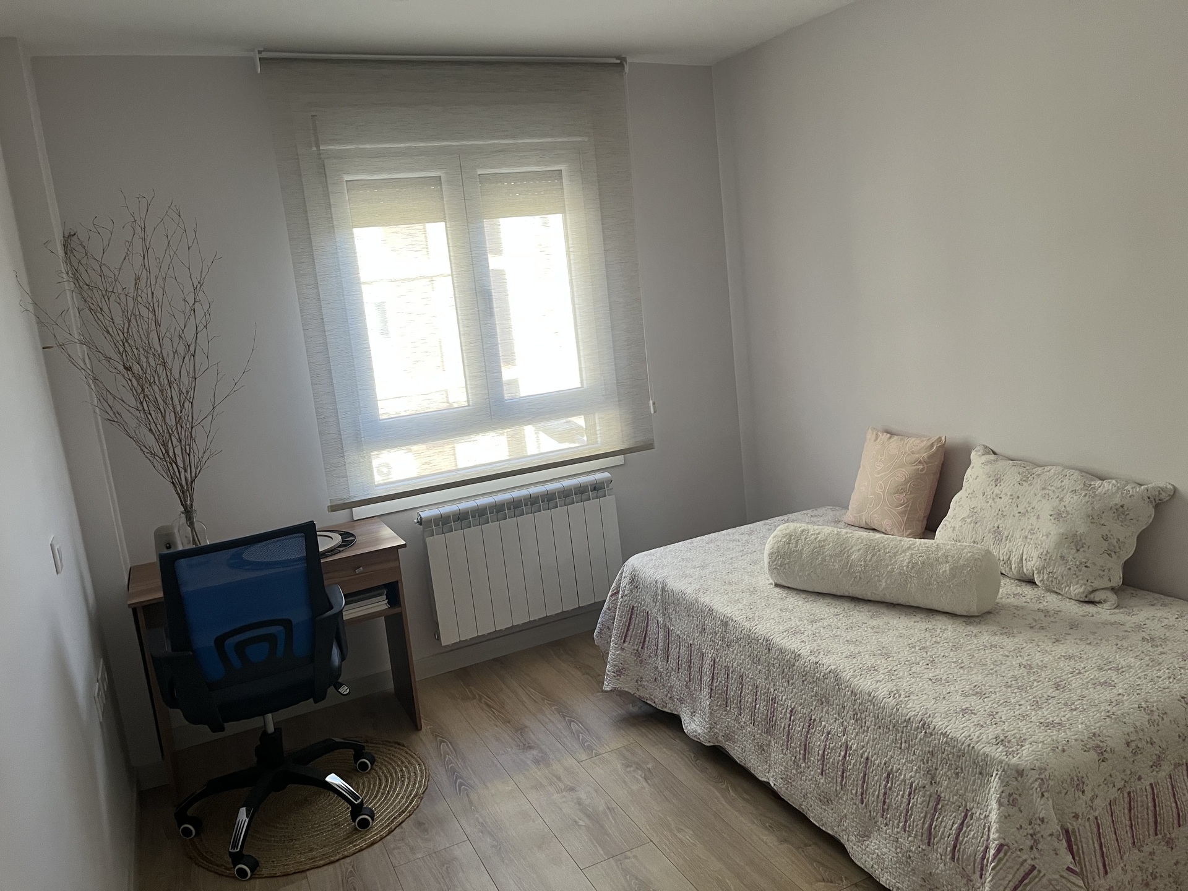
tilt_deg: -10.7
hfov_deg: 67.3
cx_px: 594
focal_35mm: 26
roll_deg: +5.1
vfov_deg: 53.1
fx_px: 892
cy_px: 446
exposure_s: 1/67
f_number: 1.6
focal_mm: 5.1
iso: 125
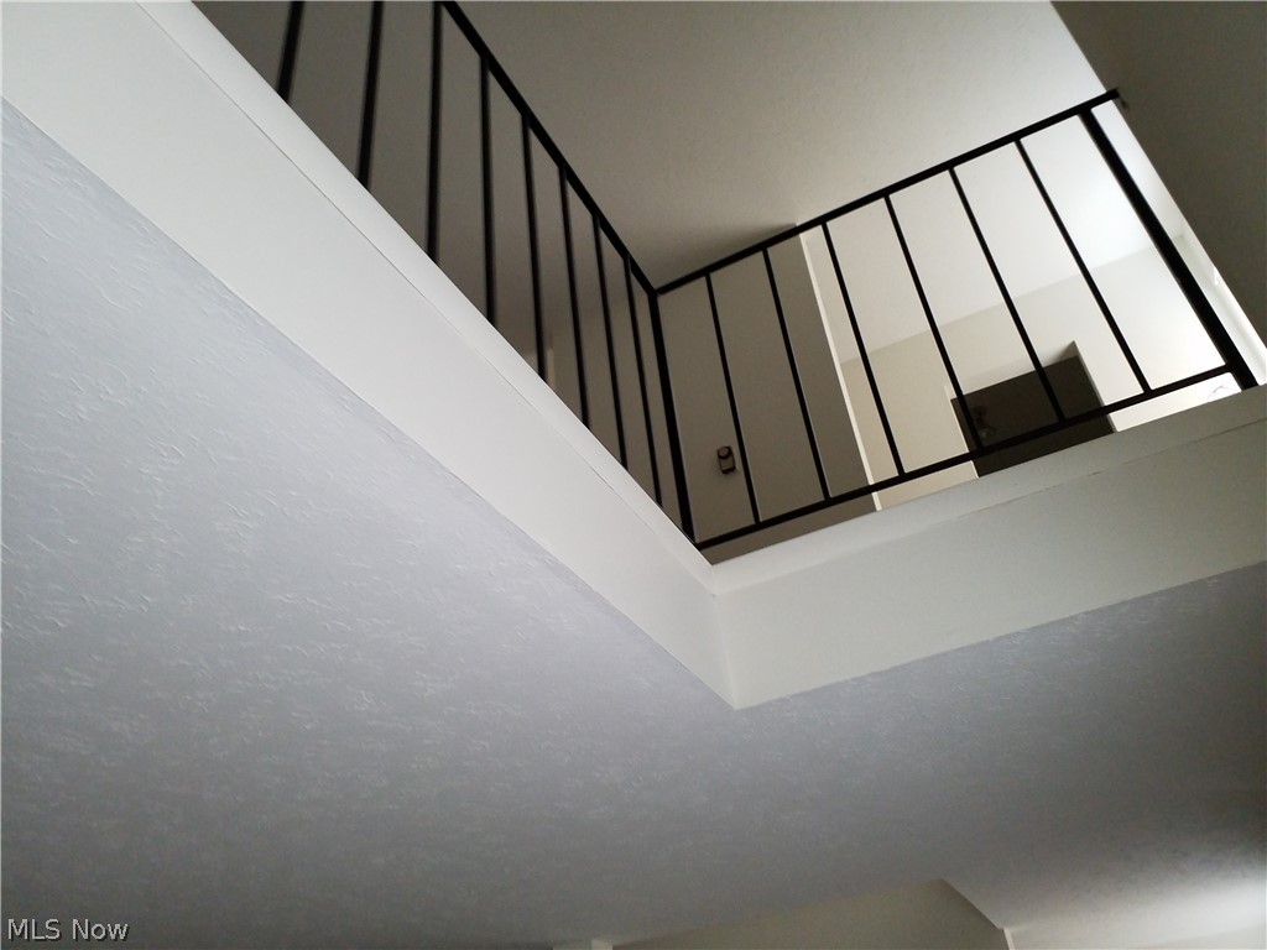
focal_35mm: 27
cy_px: 475
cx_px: 634
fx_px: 988
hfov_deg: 65.3
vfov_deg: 51.4
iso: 200
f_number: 1.9
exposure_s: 1/40
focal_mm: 3.6
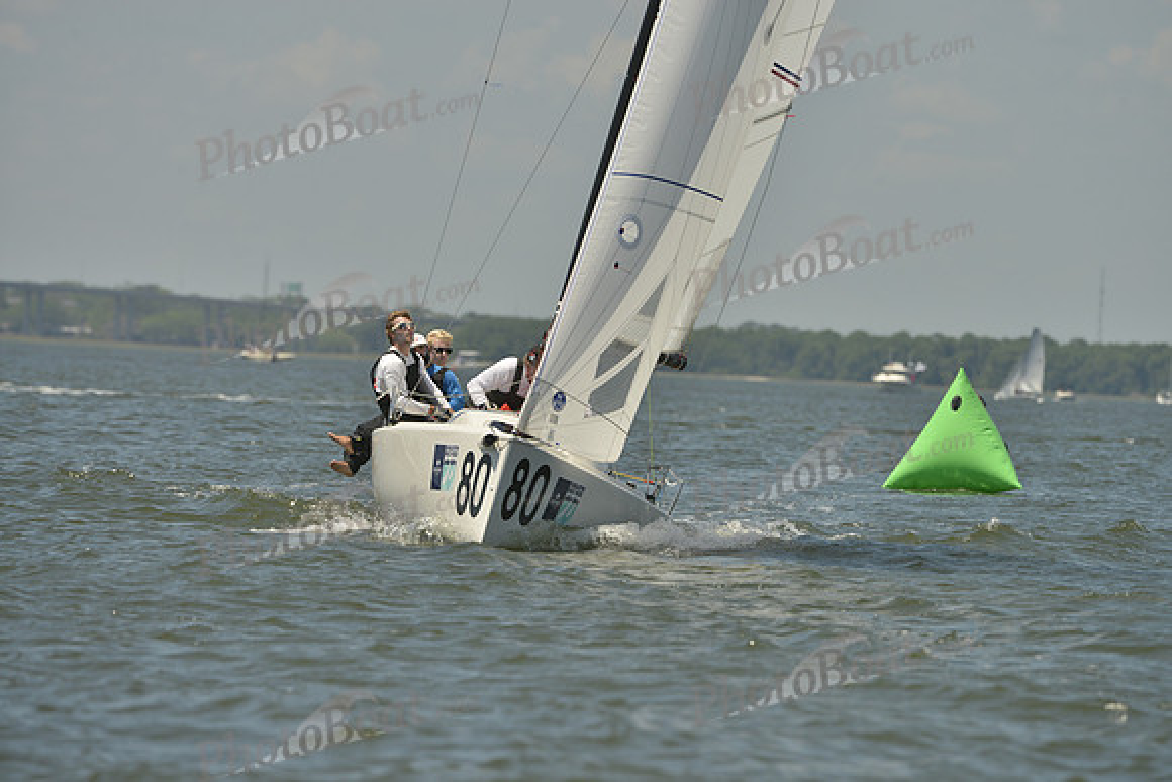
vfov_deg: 3.4
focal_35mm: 400
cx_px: 586
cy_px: 391
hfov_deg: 5.2
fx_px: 13025
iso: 280
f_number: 9
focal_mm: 400
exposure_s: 1/1250
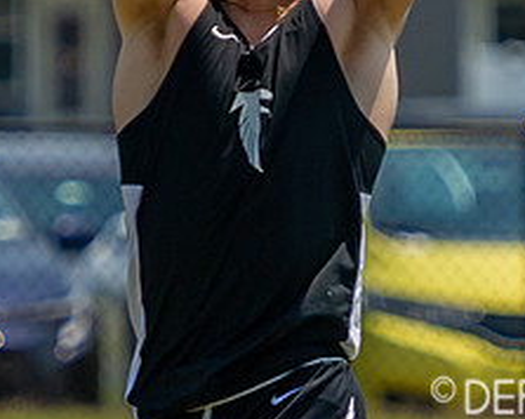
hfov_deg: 1.3
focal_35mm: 1484
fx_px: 23038
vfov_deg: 1.0
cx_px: 100
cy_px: 252
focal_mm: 220
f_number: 4
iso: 250
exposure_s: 1/3200
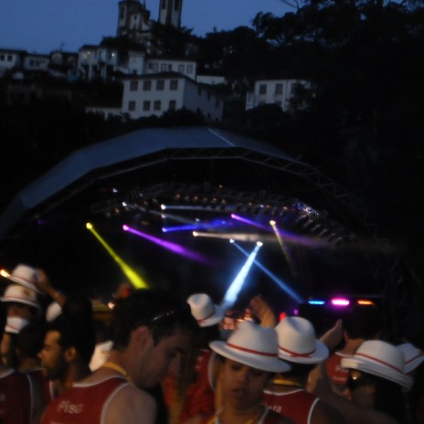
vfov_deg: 19.3
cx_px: 264
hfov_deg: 19.3
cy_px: 186
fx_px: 1247
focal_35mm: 90
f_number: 4.2
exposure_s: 1/40
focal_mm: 10.3
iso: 200
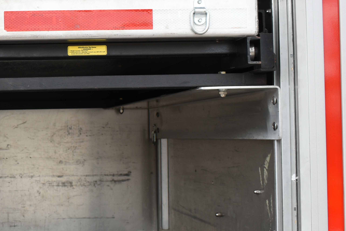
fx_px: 740
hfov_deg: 24.8
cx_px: -18
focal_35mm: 77
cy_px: 117
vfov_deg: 17.7
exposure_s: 1/125
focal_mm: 22
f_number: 5.6
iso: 100
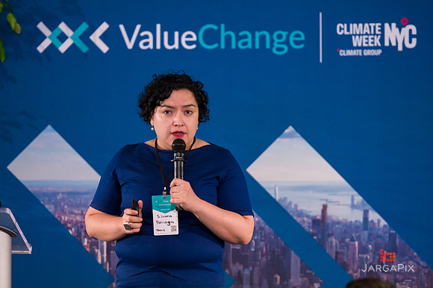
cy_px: 140
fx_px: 2189
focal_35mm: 182
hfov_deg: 11.3
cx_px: 218
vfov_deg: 7.5
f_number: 3.2
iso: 3200
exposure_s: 1/200
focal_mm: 175
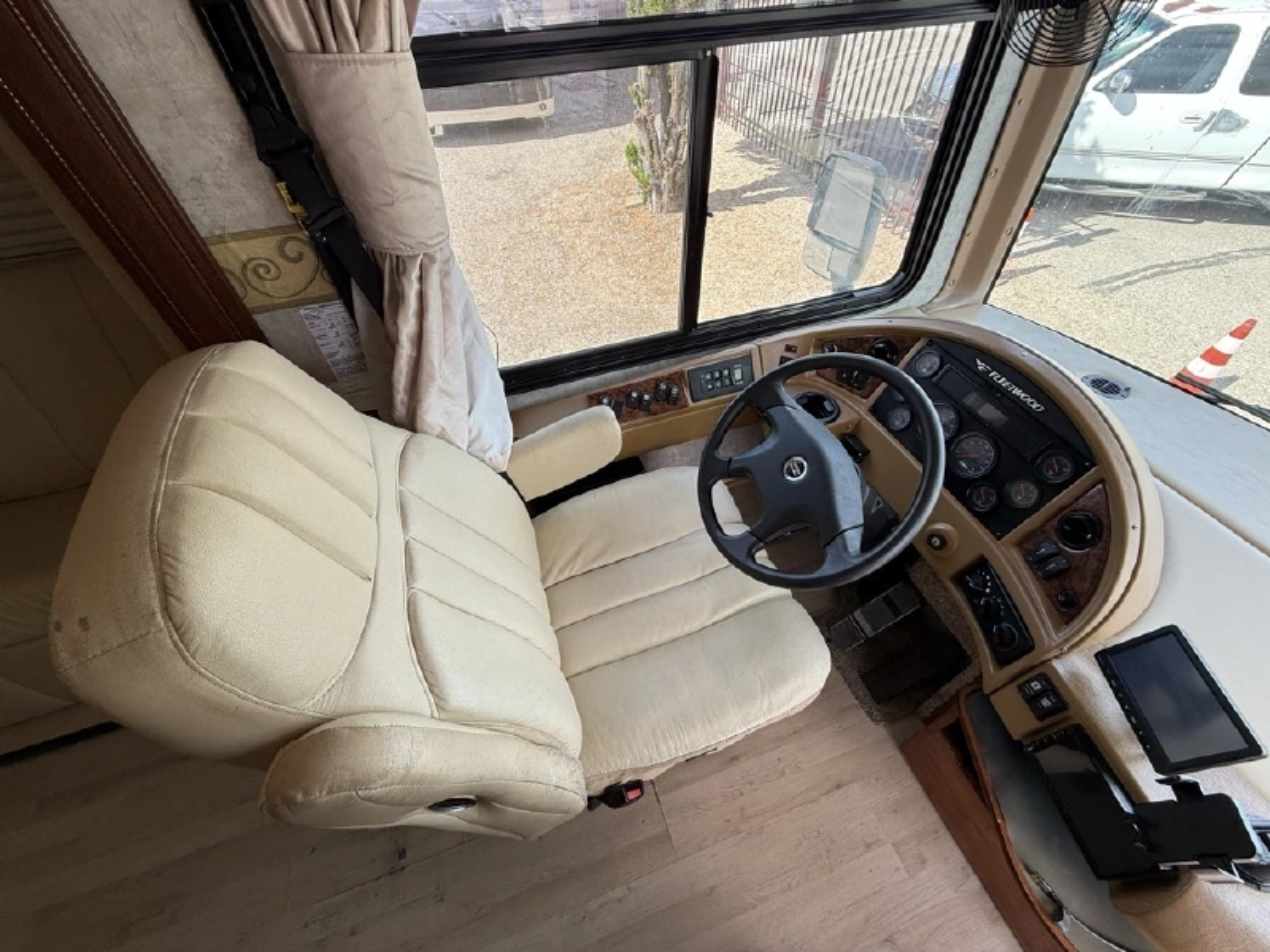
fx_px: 514
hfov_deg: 102.1
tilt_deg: -49.3
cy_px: 476
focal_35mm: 14
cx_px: 635
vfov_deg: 85.7
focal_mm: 2.22
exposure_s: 1/148
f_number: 2.2
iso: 50
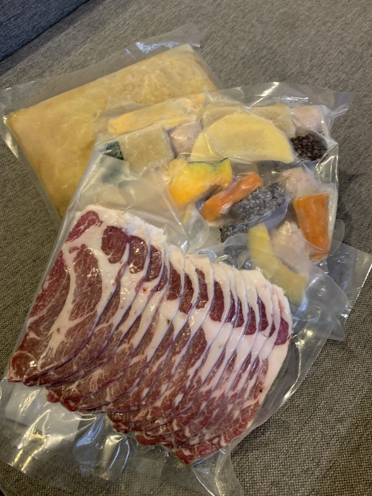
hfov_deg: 53.1
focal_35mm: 26
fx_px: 373
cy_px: 248
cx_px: 186
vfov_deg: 67.3
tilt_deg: -66.4
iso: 500
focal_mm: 4.25
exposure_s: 1/30
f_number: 1.8
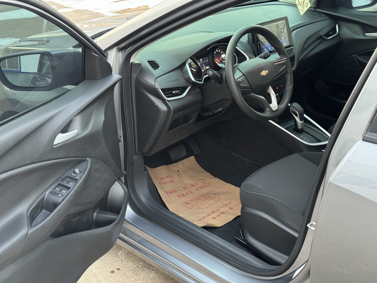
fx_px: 523
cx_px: 188
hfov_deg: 39.7
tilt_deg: -26.1
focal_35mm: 48
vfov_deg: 30.3
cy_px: 142
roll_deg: +0.6
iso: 500
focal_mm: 6.86
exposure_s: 1/38
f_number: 1.78
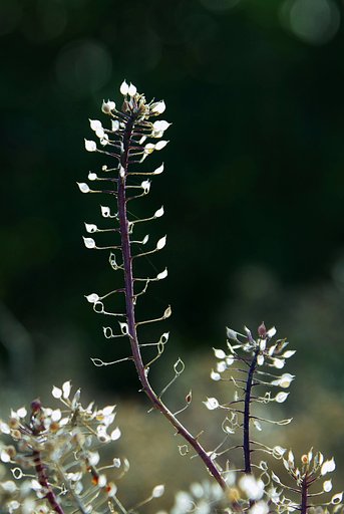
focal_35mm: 105
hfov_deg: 13.1
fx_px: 1500
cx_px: 172
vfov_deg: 19.4
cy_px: 257
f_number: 5
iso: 200
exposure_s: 1/200
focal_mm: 70
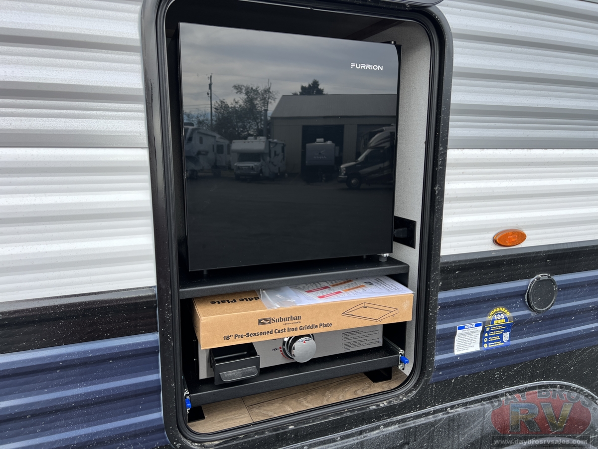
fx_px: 449
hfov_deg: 67.3
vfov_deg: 53.1
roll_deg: -0.8
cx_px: 299
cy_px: 224
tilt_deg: -12.1
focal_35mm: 26
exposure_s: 1/1377
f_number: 1.5
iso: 50
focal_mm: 5.7
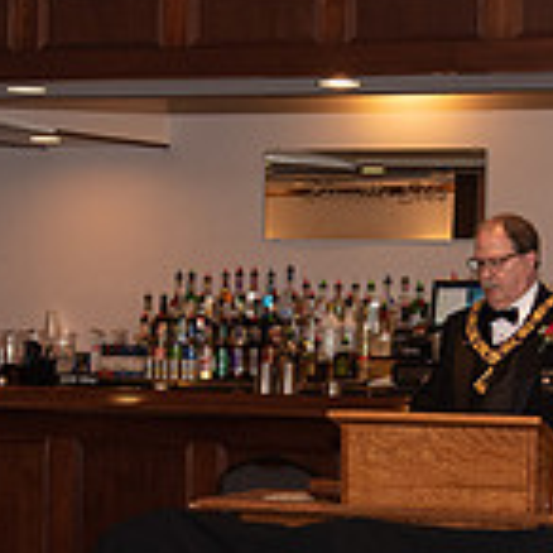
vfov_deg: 12.9
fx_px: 2440
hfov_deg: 12.9
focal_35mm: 135
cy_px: 377
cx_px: 379
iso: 800
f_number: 4
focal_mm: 40
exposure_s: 1/200
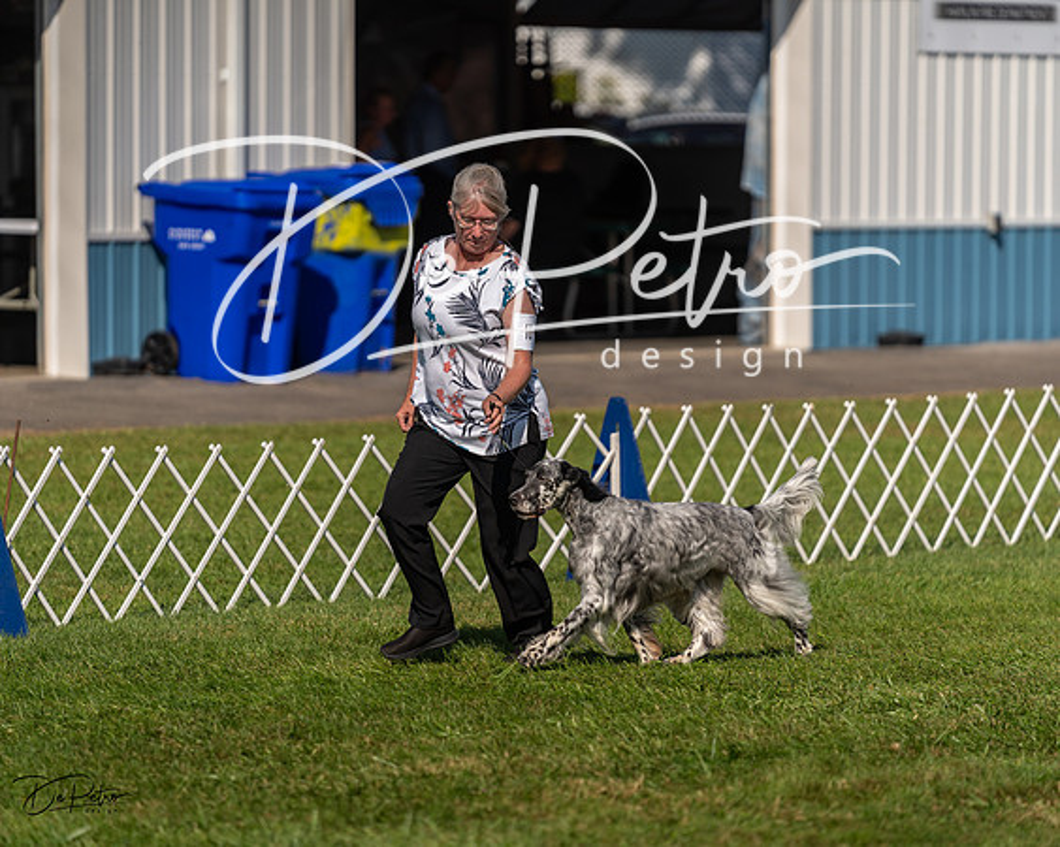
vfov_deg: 6.9
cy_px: 424
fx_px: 7064
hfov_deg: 8.6
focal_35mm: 225
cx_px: 530
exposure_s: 1/3200
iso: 200
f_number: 3.2
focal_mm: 200
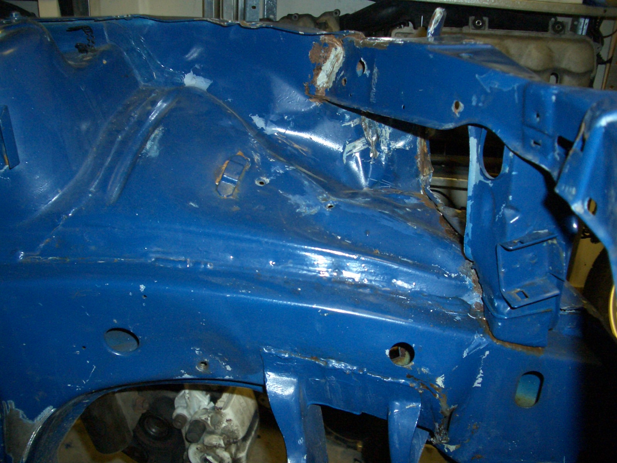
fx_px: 624
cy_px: 232
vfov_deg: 40.7
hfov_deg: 52.6
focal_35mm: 35
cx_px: 308
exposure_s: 1/60
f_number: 2.6
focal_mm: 5.8
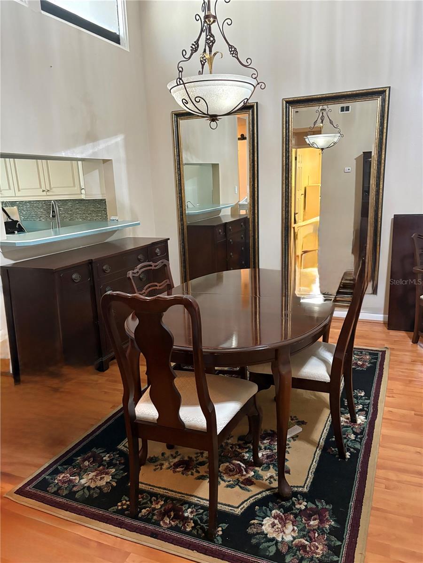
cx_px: 212
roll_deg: +2.2
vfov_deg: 67.3
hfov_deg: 53.1
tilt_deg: -13.2
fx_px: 424
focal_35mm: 26
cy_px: 282
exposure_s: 1/30
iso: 500
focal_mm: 5.96
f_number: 1.6
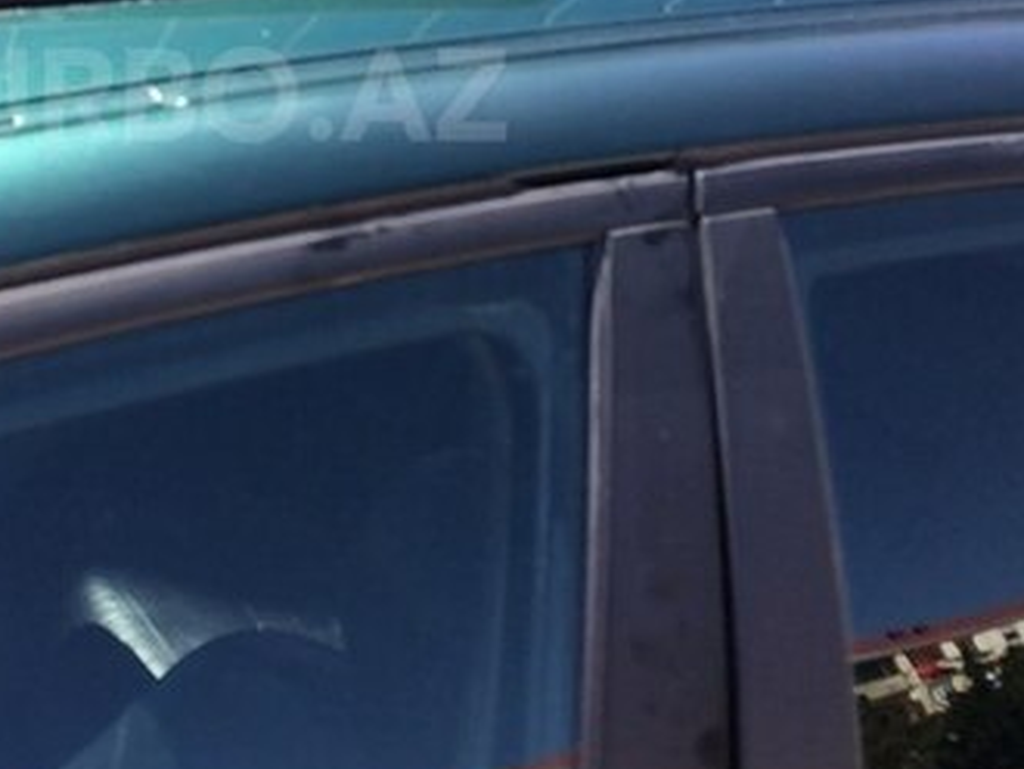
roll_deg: -3.2
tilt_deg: -15.3
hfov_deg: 32.2
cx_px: 189
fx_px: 1717
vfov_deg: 24.6
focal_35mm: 58
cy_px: 95
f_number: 2.2
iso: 32
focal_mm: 4.15
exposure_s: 1/486
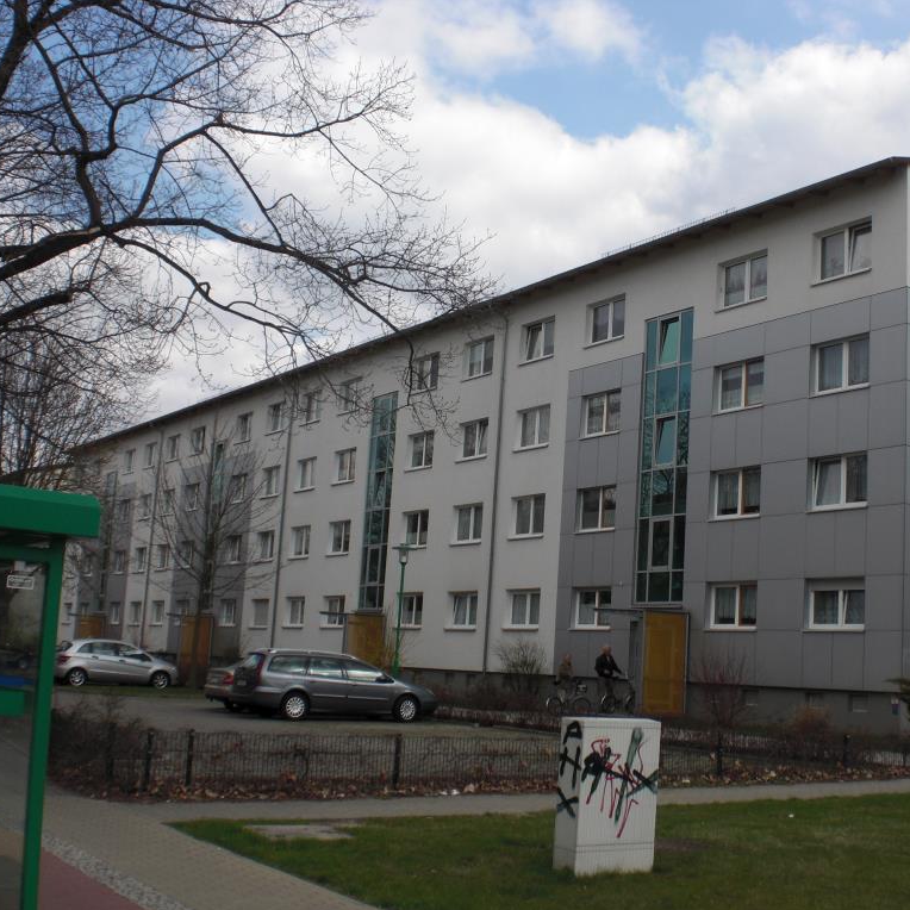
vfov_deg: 37.6
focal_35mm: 45
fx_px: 1338
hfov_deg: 37.2
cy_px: 456
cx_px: 596
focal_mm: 6.3
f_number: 5.6
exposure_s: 1/320
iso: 64
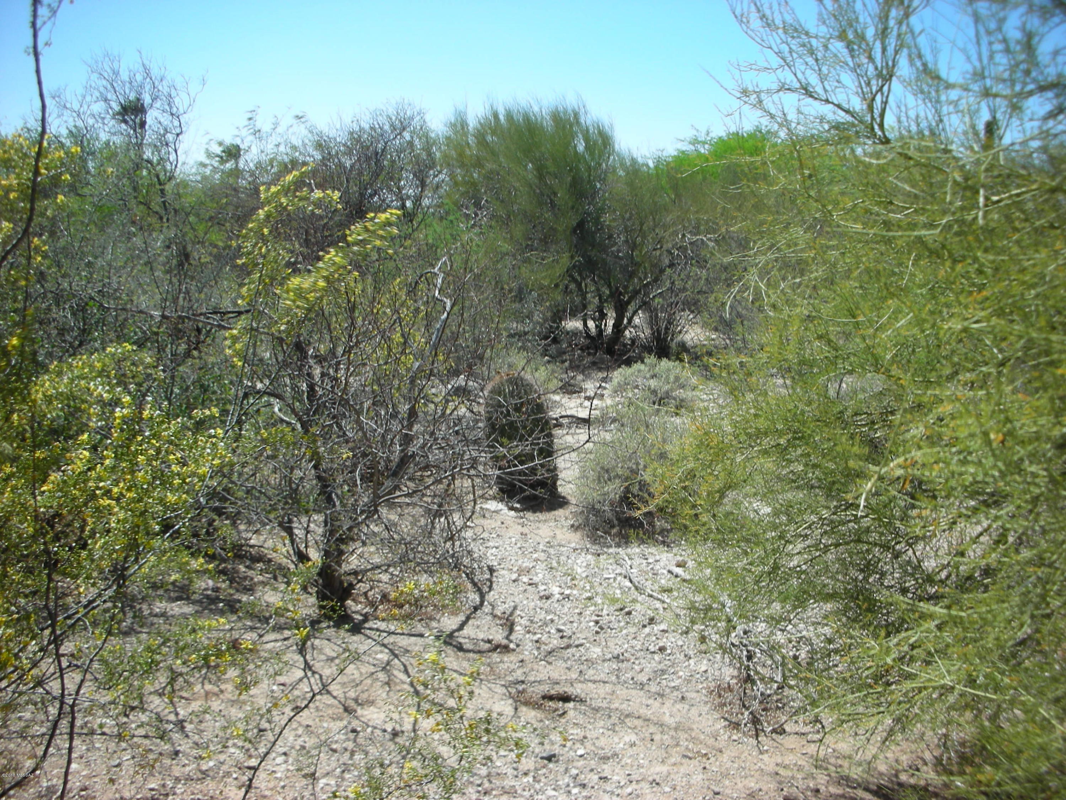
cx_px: 533
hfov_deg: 52.6
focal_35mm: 35
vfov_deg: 40.7
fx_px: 1078
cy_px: 400
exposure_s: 1/69.8
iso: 50
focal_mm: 5.8
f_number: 8.5
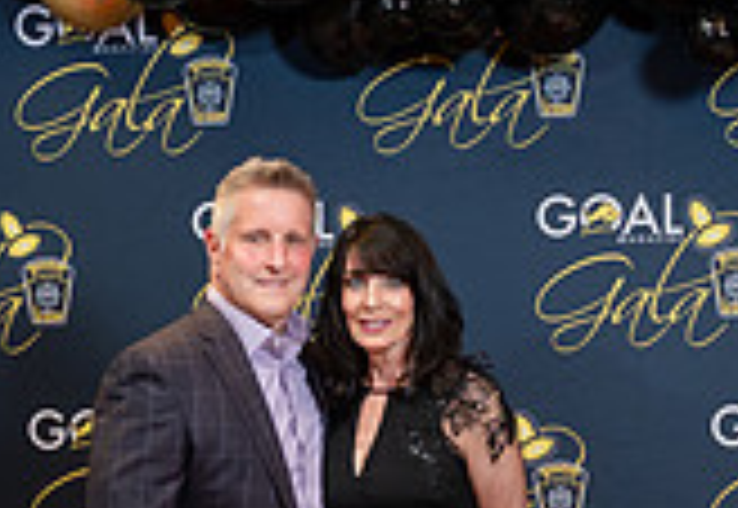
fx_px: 2258
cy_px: 468
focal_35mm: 109
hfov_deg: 18.6
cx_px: 328
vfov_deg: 12.7
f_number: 2.8
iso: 1000
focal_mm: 28
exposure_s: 1/200
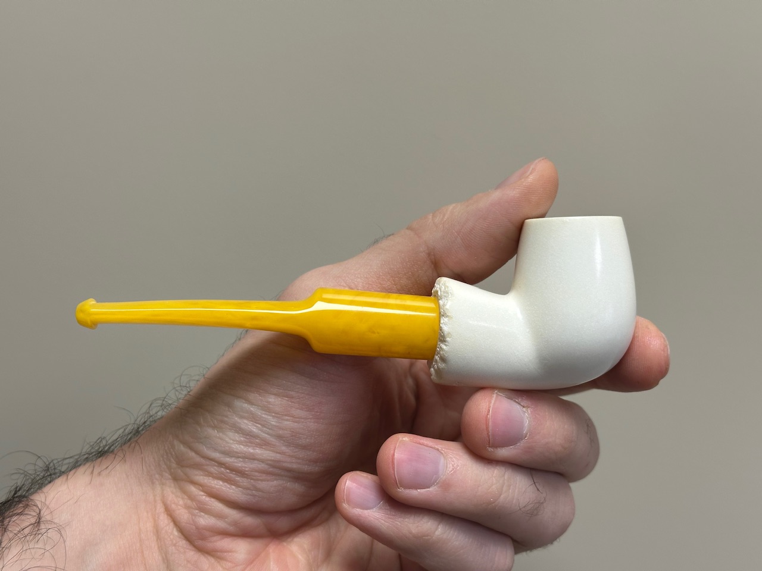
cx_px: 381
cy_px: 286
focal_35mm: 48
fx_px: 1057
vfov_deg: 30.3
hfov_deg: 39.7
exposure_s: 1/121
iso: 80
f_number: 1.78
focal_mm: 6.86
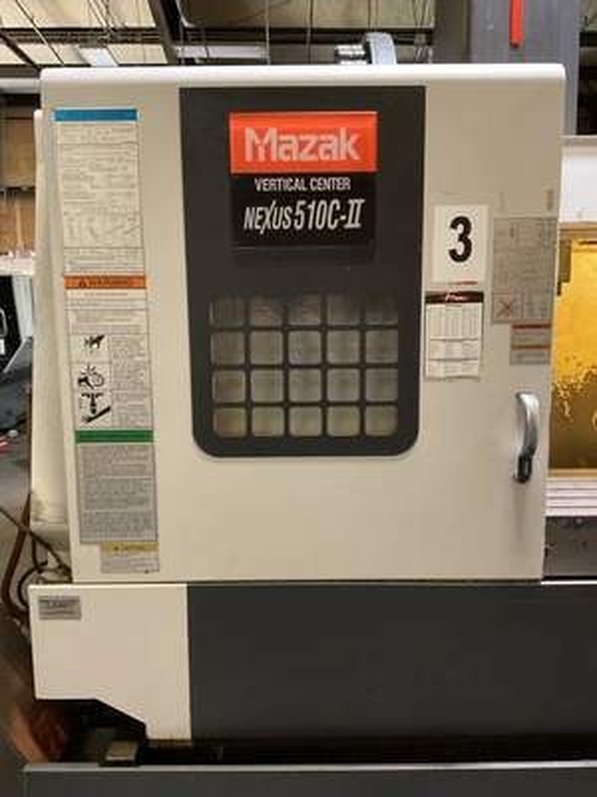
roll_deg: -2.7
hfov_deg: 48.2
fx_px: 667
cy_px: 398
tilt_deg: -7.0
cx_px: 298
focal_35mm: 29
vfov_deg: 61.7
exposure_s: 1/40
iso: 320
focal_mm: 3
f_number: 1.8
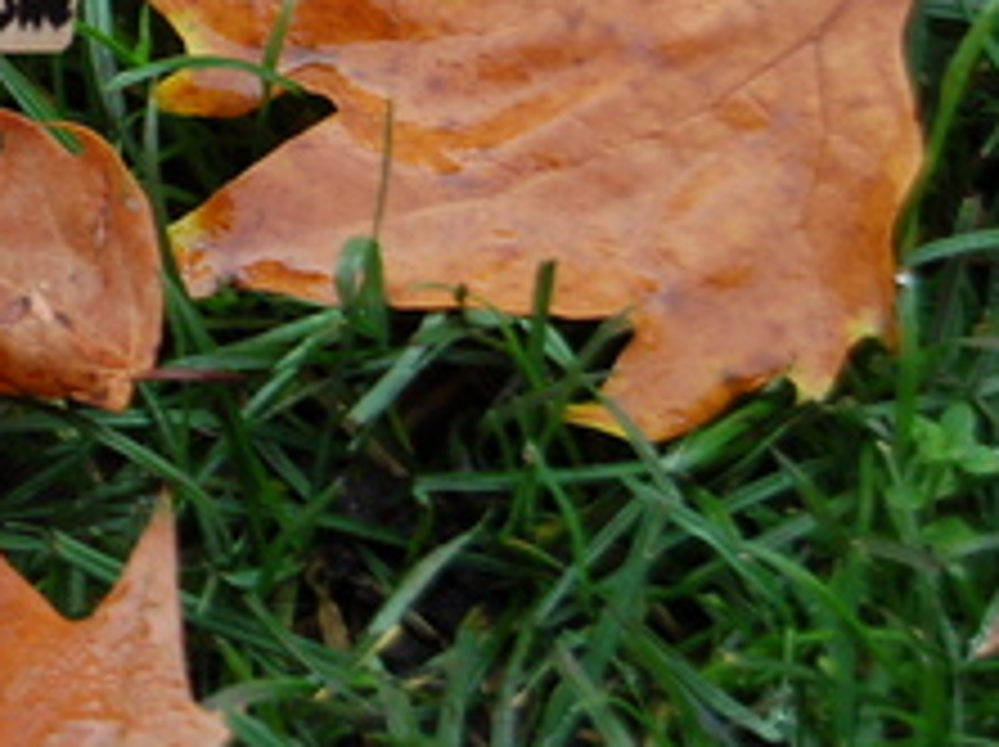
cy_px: -207
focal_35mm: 283
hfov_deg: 6.9
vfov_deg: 5.2
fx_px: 8150
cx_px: -364
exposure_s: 1/125
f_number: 5.6
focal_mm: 55
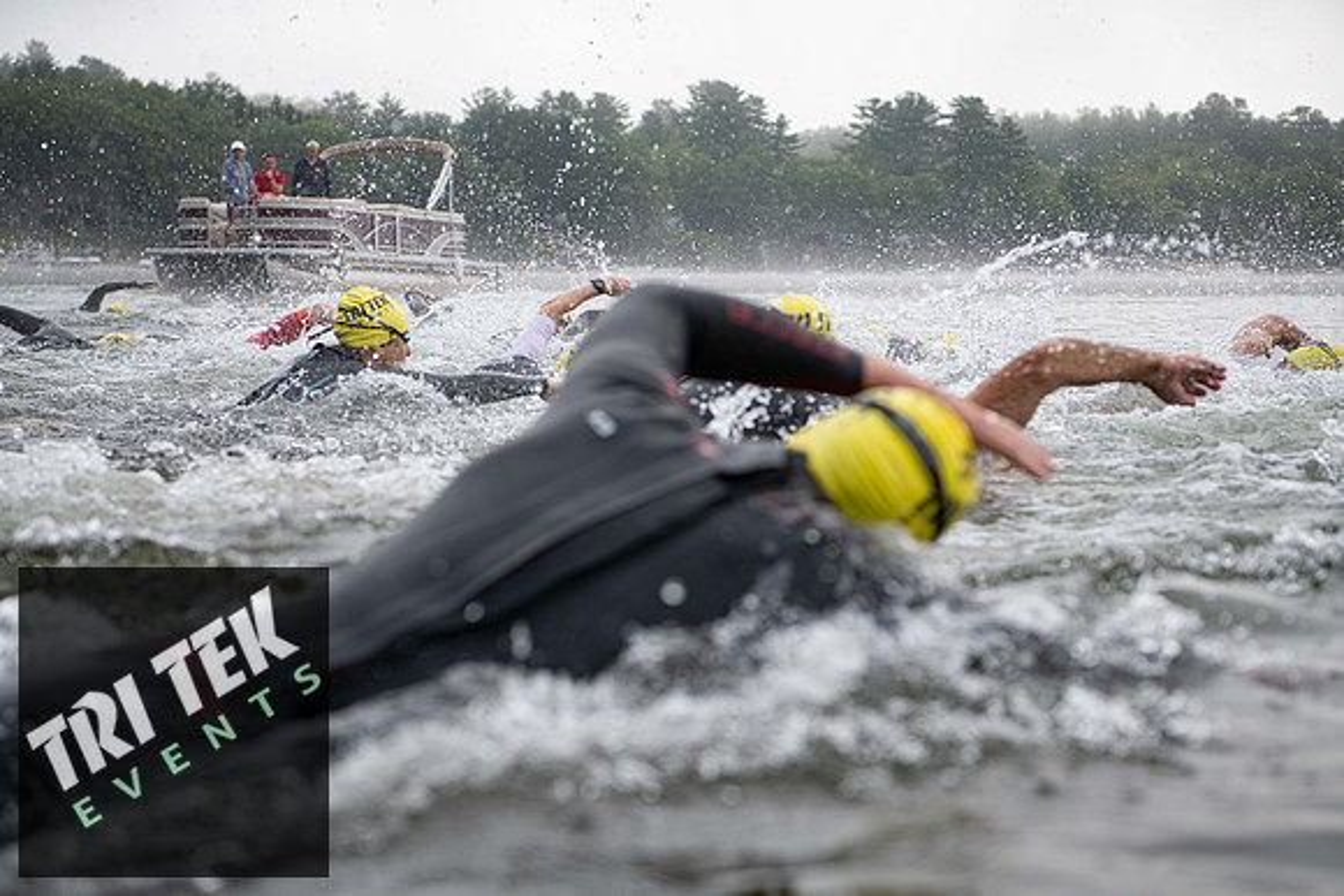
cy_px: 448
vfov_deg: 19.5
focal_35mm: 70
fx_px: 2614
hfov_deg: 28.8
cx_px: 672
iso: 320
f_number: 4
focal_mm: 70
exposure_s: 1/640
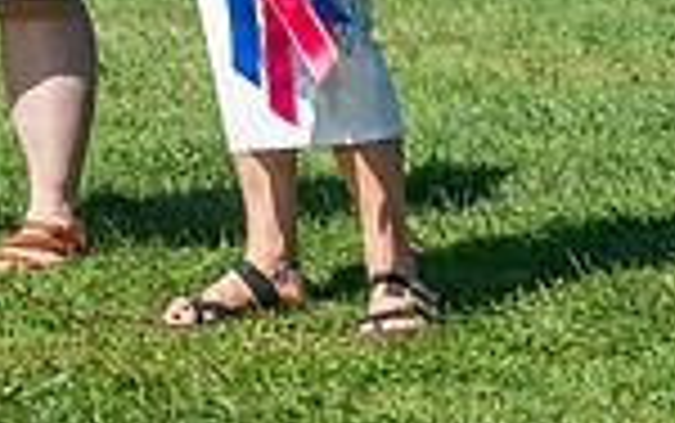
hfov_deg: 4.6
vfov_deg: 2.9
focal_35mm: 455
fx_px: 8376
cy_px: -540
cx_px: -218
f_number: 4
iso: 80
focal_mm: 99
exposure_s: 1/1000
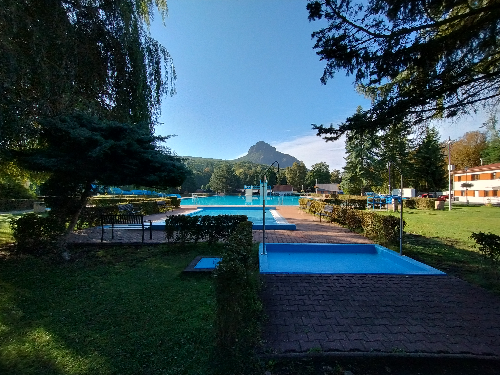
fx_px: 231
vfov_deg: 78.1
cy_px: 188
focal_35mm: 16
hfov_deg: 94.5
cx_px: 250
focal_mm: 1.66
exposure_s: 1/847
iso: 100
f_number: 2.2
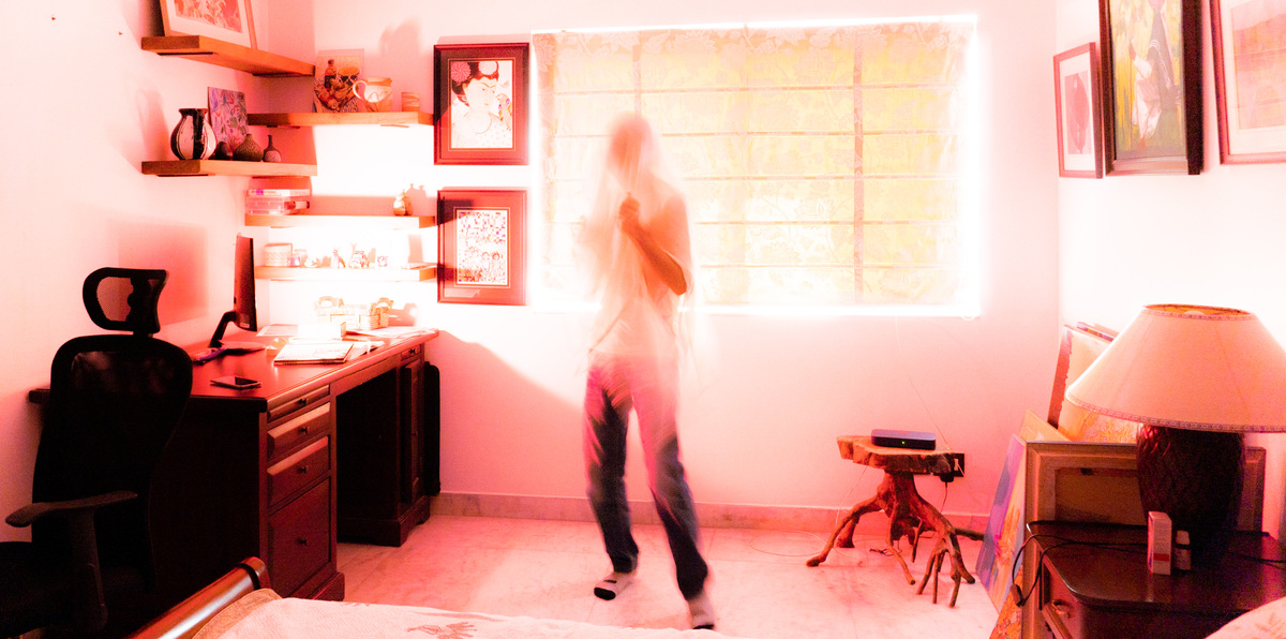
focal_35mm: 33
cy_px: 196
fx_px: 1097
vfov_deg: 32.1
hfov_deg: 60.6
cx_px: 562
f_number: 3.5
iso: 125
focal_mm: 18
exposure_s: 1/5
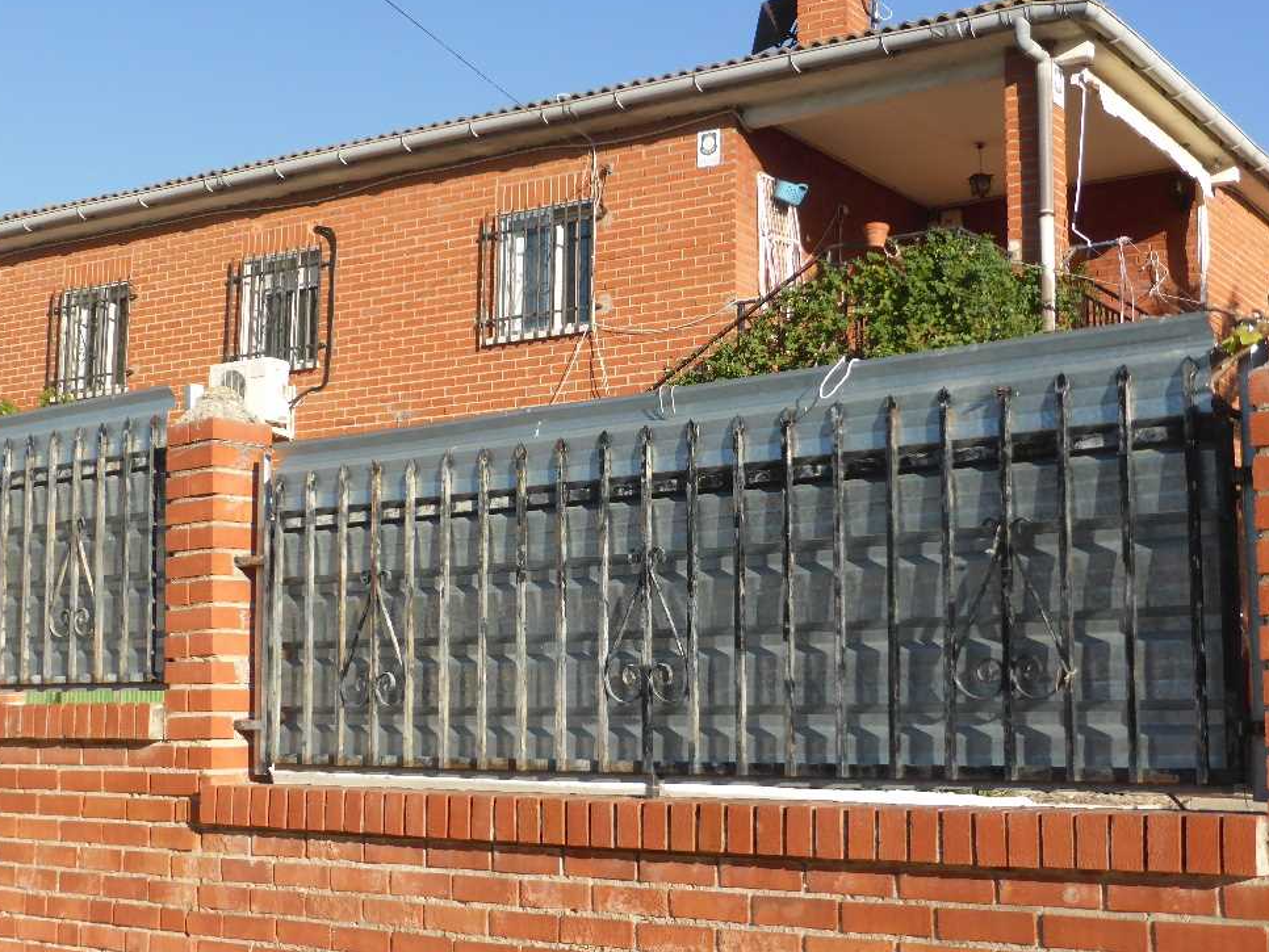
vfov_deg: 27.5
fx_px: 1943
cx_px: 633
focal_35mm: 53
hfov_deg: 36.2
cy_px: 512
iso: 100
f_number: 3.9
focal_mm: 6.9
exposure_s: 1/500
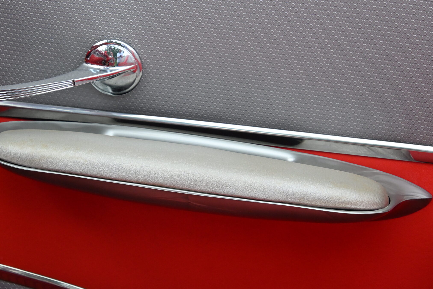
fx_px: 1828
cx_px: 181
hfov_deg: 13.5
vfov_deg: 9.0
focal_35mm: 152
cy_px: 110
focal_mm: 80
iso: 1250
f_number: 5
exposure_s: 1/125
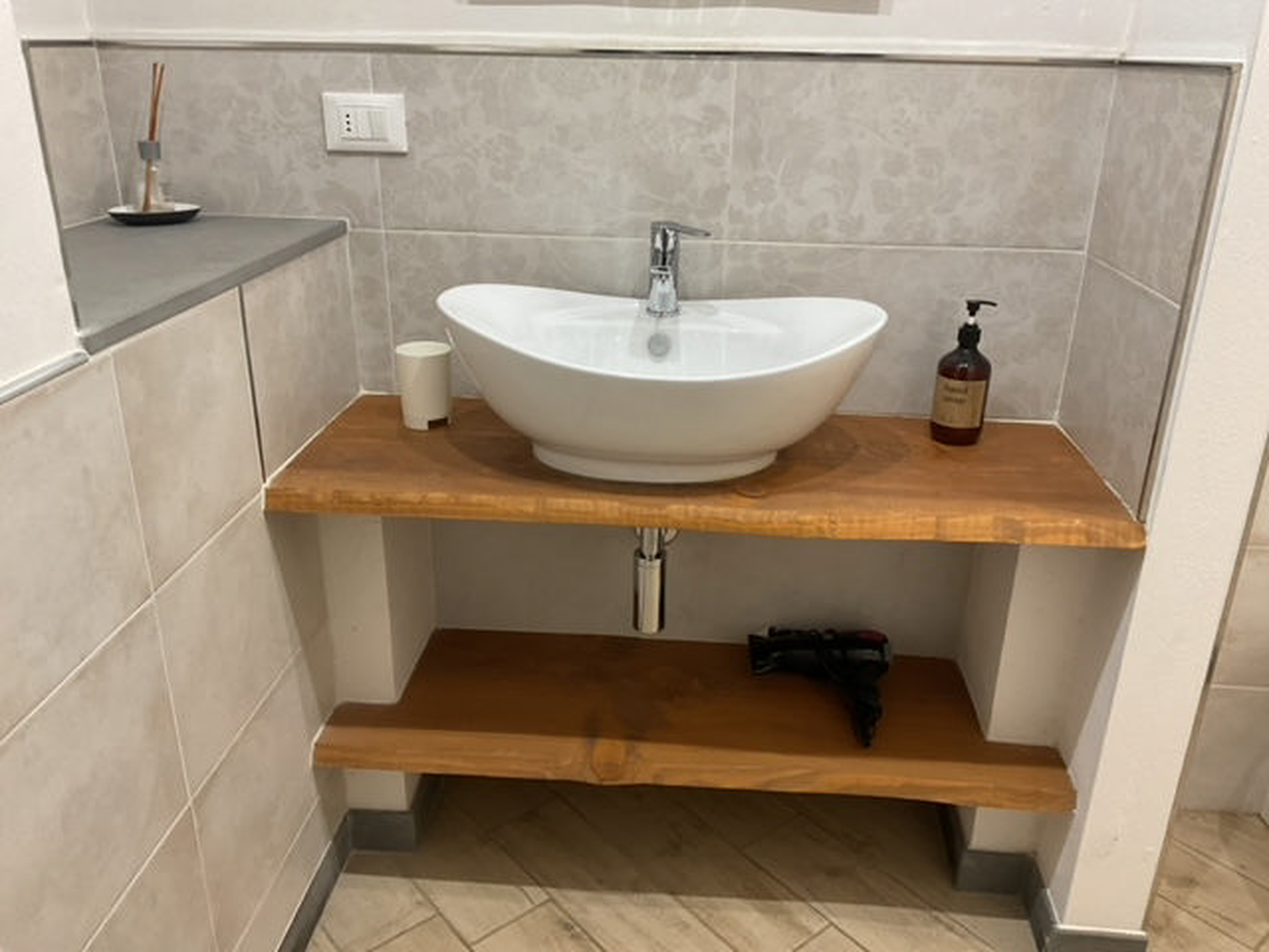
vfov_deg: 48.2
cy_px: 476
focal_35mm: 29
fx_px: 1063
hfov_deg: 61.7
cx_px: 634
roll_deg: -2.1
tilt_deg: -22.2
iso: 100
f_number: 1.8
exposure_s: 1/50
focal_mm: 3
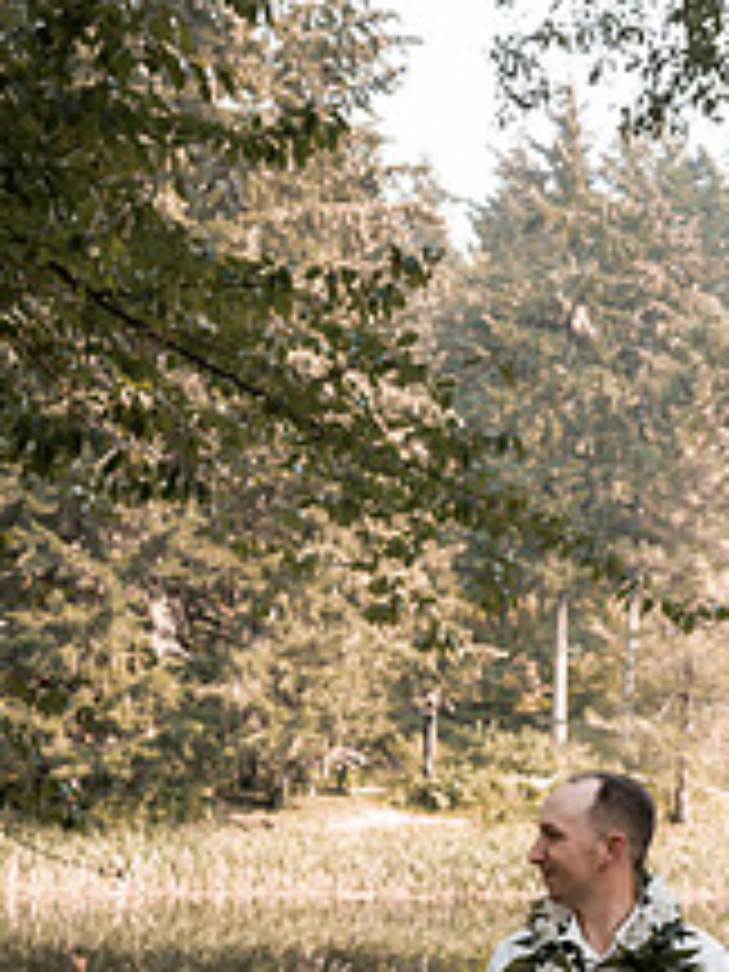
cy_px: 806
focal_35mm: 48
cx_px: 657
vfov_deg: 37.9
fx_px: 1348
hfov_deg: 29.0
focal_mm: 24
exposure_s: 1/800
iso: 320
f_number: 2.8
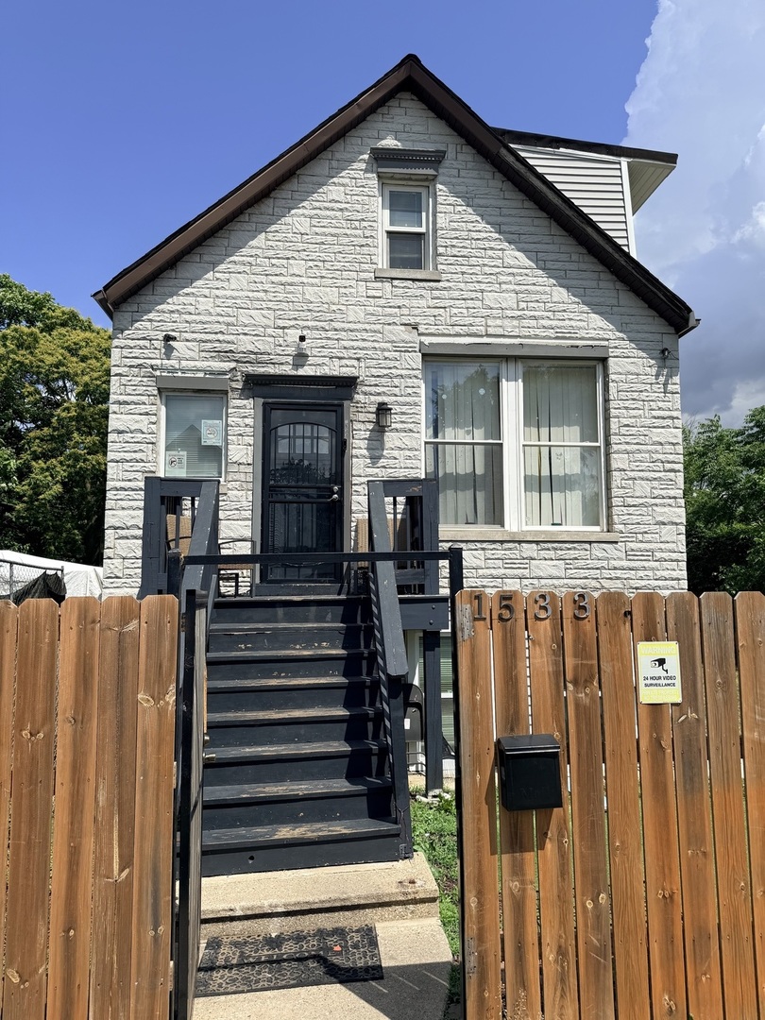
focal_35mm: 24
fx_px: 707
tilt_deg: +6.7
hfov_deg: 56.8
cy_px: 510
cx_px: 382
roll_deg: -0.4
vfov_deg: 71.6
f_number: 1.78
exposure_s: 1/6173
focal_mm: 6.76
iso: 80
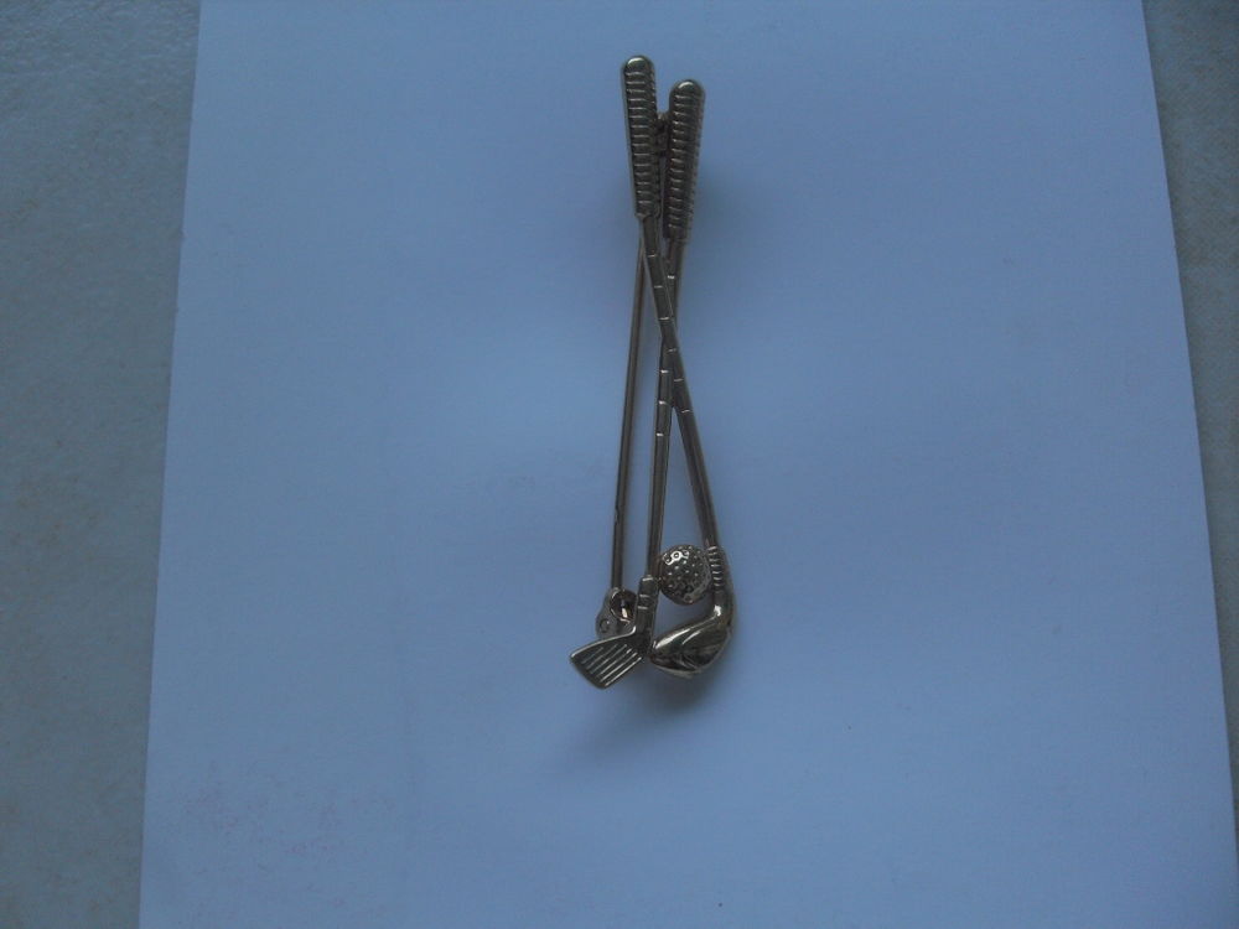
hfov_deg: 50.1
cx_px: 620
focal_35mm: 37
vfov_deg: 38.7
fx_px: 1324
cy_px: 464
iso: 80
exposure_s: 1/90
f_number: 2.8
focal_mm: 6.3
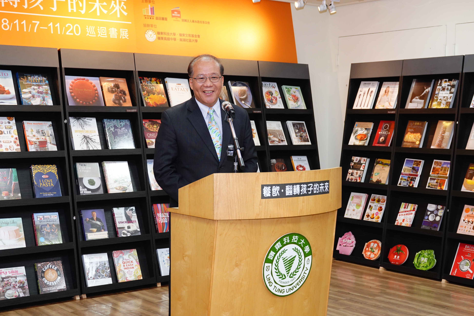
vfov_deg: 24.2
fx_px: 737
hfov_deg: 35.6
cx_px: 237
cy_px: 158
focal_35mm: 56
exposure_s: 1/60
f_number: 3.5
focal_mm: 20.49
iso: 400
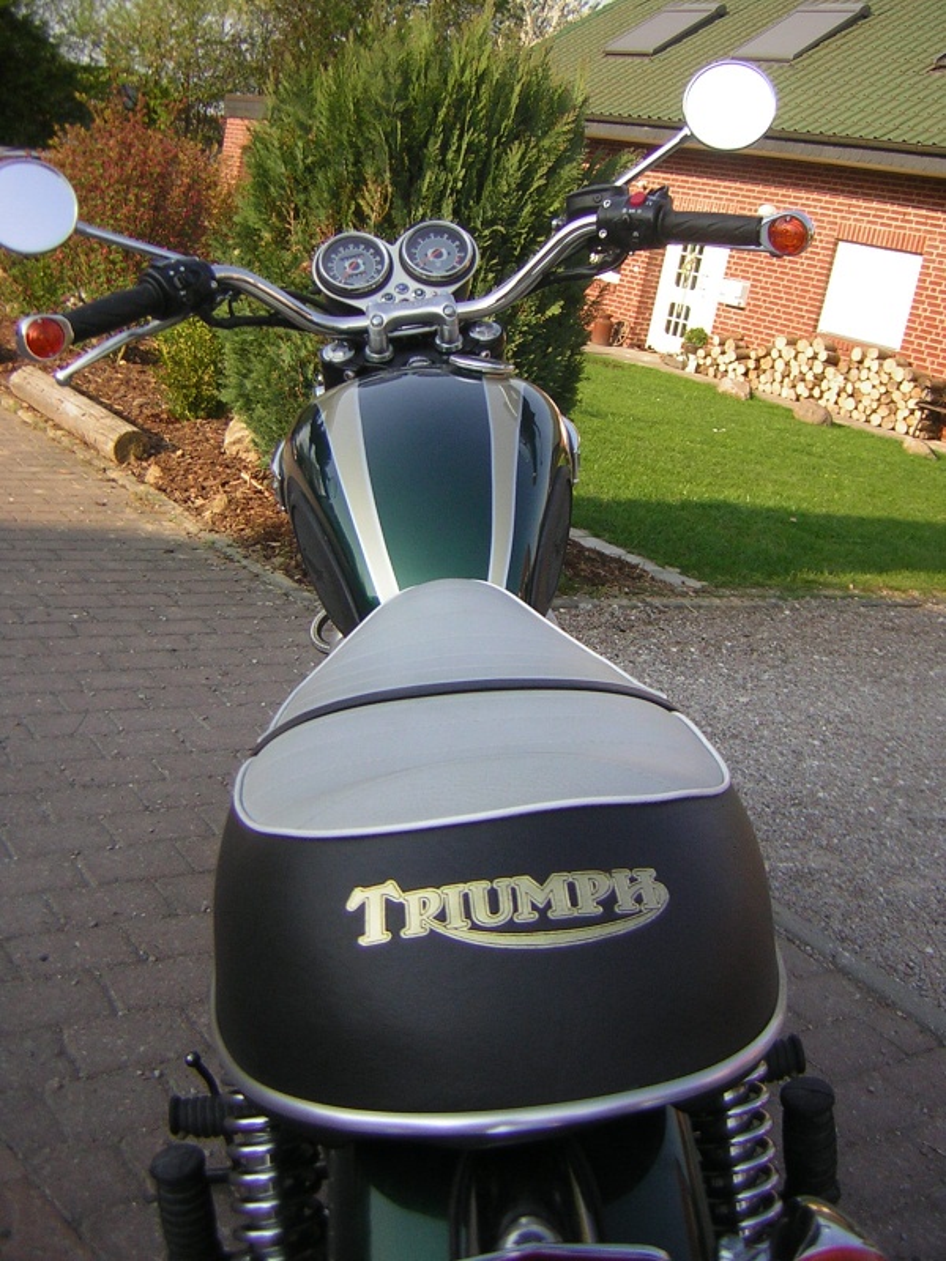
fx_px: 1312
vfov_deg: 51.4
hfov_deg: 39.7
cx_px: 473
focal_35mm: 36
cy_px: 630
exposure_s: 1/392
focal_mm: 4.7
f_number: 2.6
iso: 50
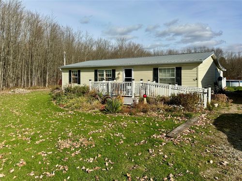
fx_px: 168
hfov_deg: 71.6
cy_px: 90
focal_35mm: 24
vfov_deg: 56.8
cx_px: 121
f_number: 1.78
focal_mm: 6.86
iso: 80
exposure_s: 1/7576
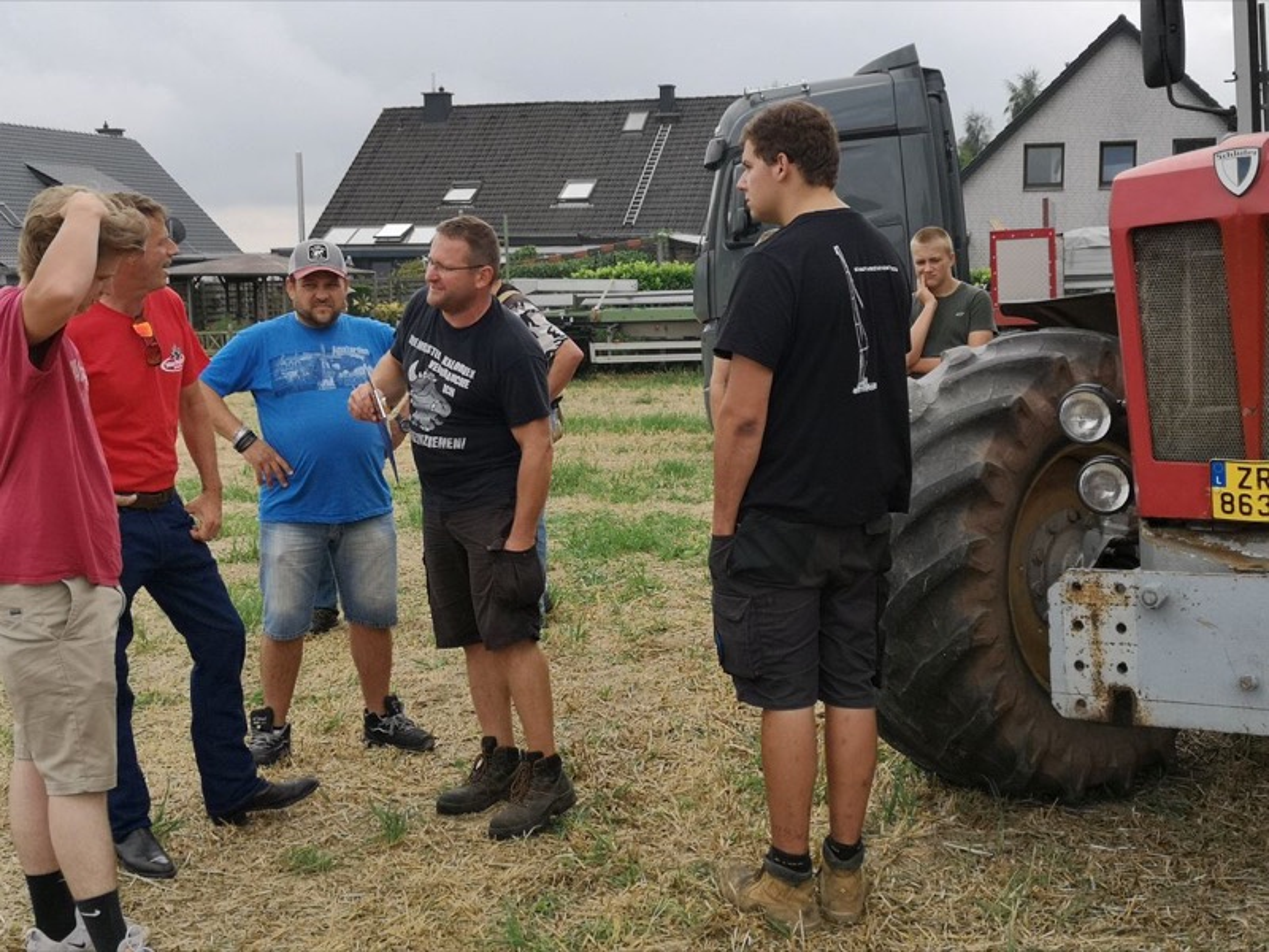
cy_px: 476
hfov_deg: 40.4
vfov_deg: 30.9
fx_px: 1723
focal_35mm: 47
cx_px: 634
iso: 50
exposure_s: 1/1464
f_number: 1.8
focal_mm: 5.58
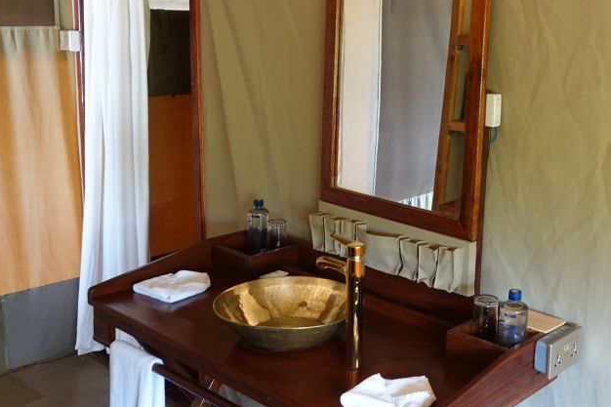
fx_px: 780
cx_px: 463
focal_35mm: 46
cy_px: 139
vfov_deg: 29.0
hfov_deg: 41.4
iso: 400
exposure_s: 1/30
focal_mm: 8.8
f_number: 2.4
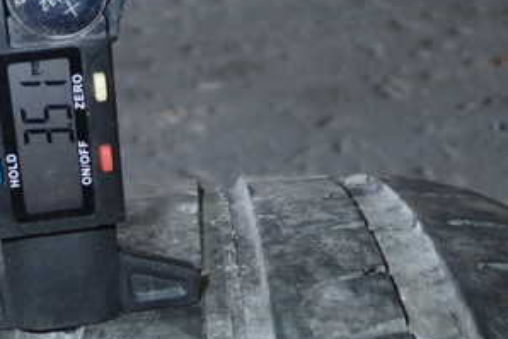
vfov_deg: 20.0
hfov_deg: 29.6
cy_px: 295
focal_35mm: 67
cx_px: 126
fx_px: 946
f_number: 7.1
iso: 200
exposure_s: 1/30
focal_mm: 5.79
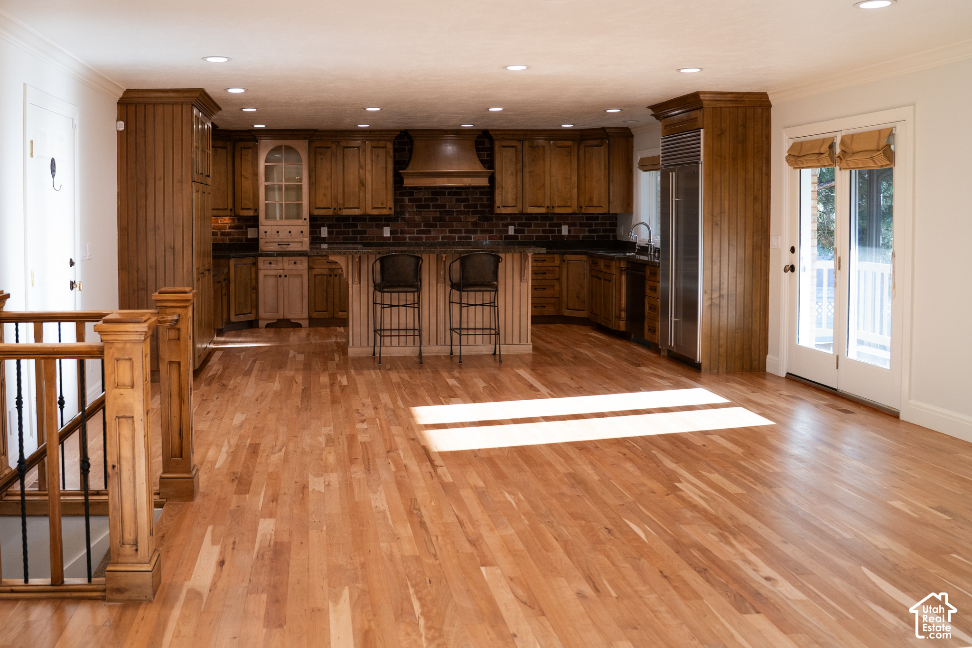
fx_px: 836
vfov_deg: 42.1
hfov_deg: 59.5
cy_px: 250
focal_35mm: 31
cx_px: 358
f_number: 4
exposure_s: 1/160
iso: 400
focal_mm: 24
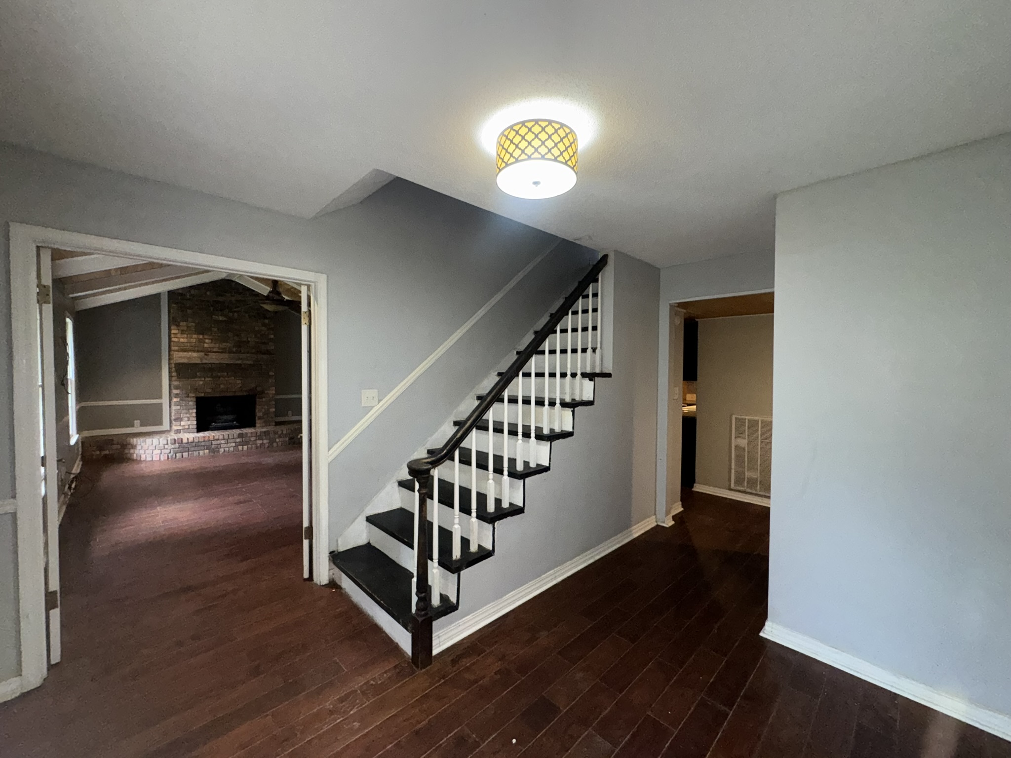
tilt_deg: -1.7
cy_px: 379
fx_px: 409
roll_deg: -0.4
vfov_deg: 85.7
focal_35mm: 14
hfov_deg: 102.1
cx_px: 506
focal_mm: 2.22
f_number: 2.2
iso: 250
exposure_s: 1/60
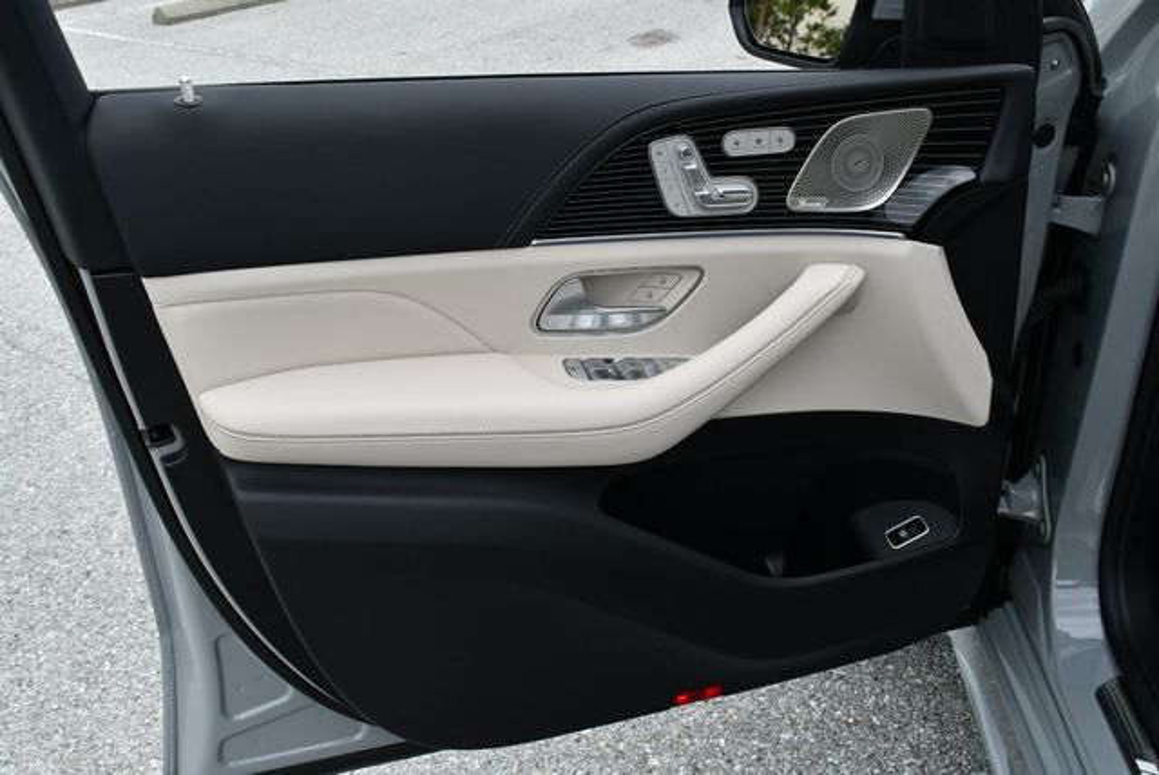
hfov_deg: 53.1
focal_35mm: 36
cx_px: 580
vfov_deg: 36.9
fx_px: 1160
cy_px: 388
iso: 100
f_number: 8
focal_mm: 18
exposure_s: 1/250
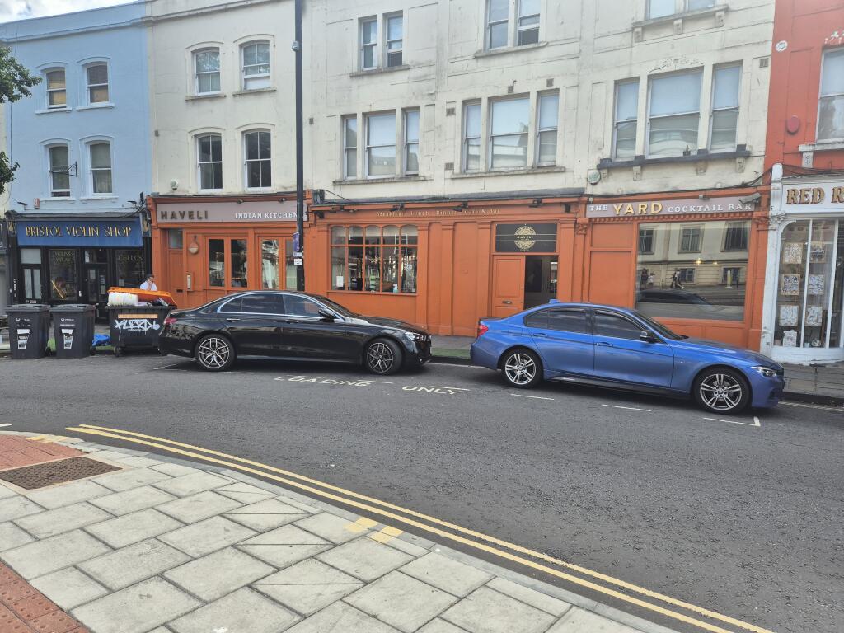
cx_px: 422
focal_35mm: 23
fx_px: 561
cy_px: 316
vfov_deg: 58.9
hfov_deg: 73.9
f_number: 1.8
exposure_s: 1/499
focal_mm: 5.4
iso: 25
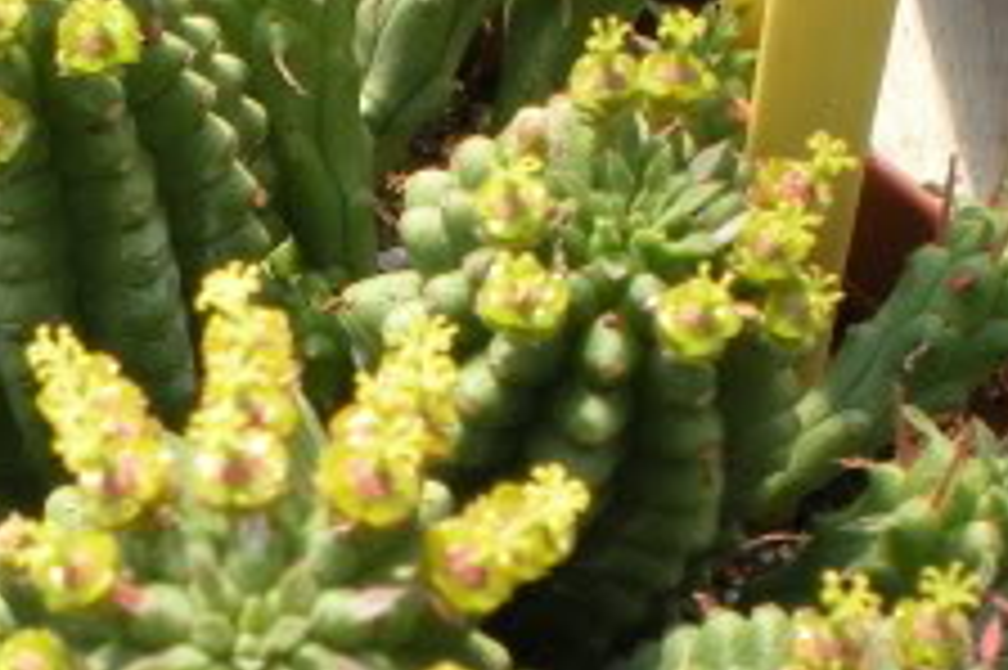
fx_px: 3162
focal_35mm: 113
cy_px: 746
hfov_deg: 18.0
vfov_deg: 11.9
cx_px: 266
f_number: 4.6
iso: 64
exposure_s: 1/173
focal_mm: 6.3
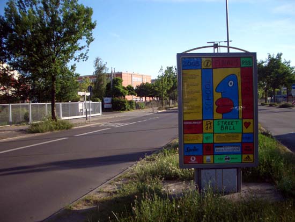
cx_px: 148
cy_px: 111
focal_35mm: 35
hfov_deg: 52.6
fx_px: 298
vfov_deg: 40.7
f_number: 2.6
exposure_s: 1/800
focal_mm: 5.8
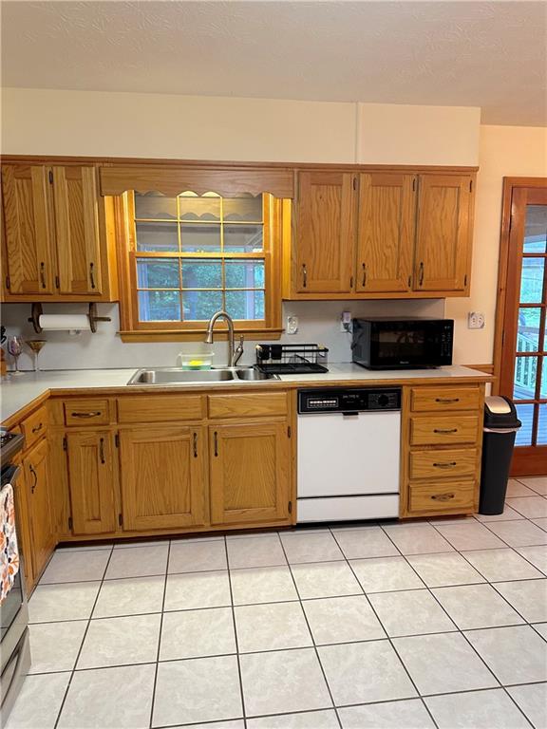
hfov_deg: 56.8
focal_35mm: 24
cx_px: 274
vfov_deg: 71.6
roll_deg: -0.6
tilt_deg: -5.6
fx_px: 506
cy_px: 364
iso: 400
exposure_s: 1/60
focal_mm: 6.86
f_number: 1.78
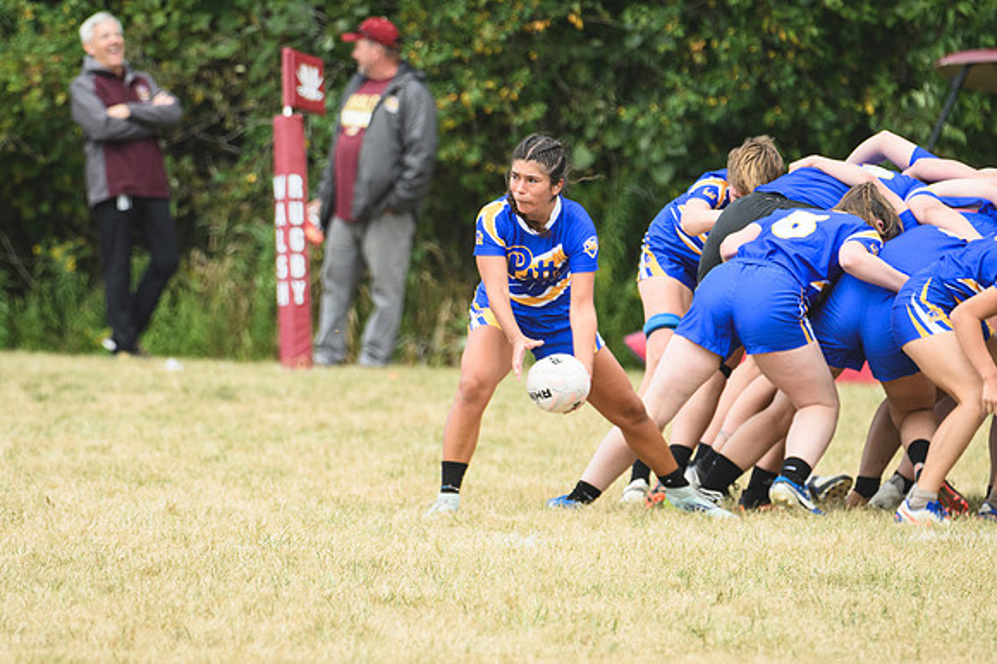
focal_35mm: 690
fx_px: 19098
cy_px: 332
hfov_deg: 3.0
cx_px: 498
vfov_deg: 2.0
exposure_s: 1/1000
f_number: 6.3
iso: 900
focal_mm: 460
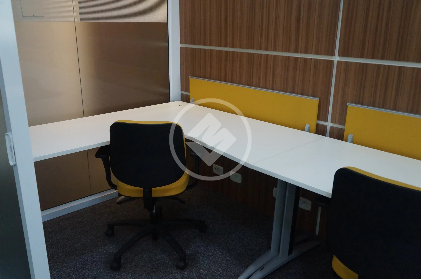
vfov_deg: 41.6
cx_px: 210
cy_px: 140
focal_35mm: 32
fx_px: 368
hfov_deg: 59.6
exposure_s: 1/160
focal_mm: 21
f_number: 4
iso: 2500
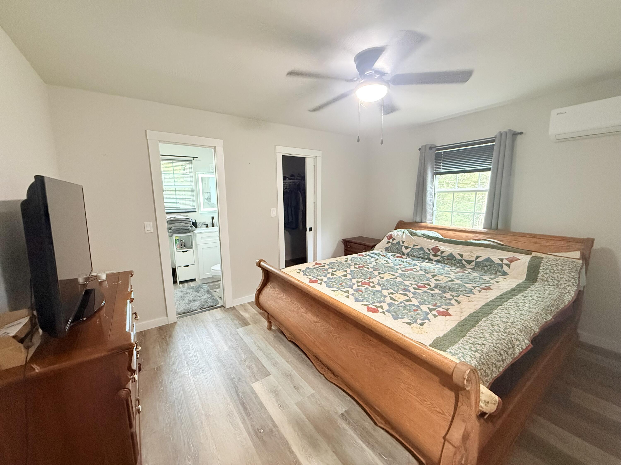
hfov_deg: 102.1
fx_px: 251
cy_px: 232
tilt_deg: -8.7
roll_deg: +0.9
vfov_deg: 85.7
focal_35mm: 14
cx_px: 310
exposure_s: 1/60
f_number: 2.2
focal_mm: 2.22
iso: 800
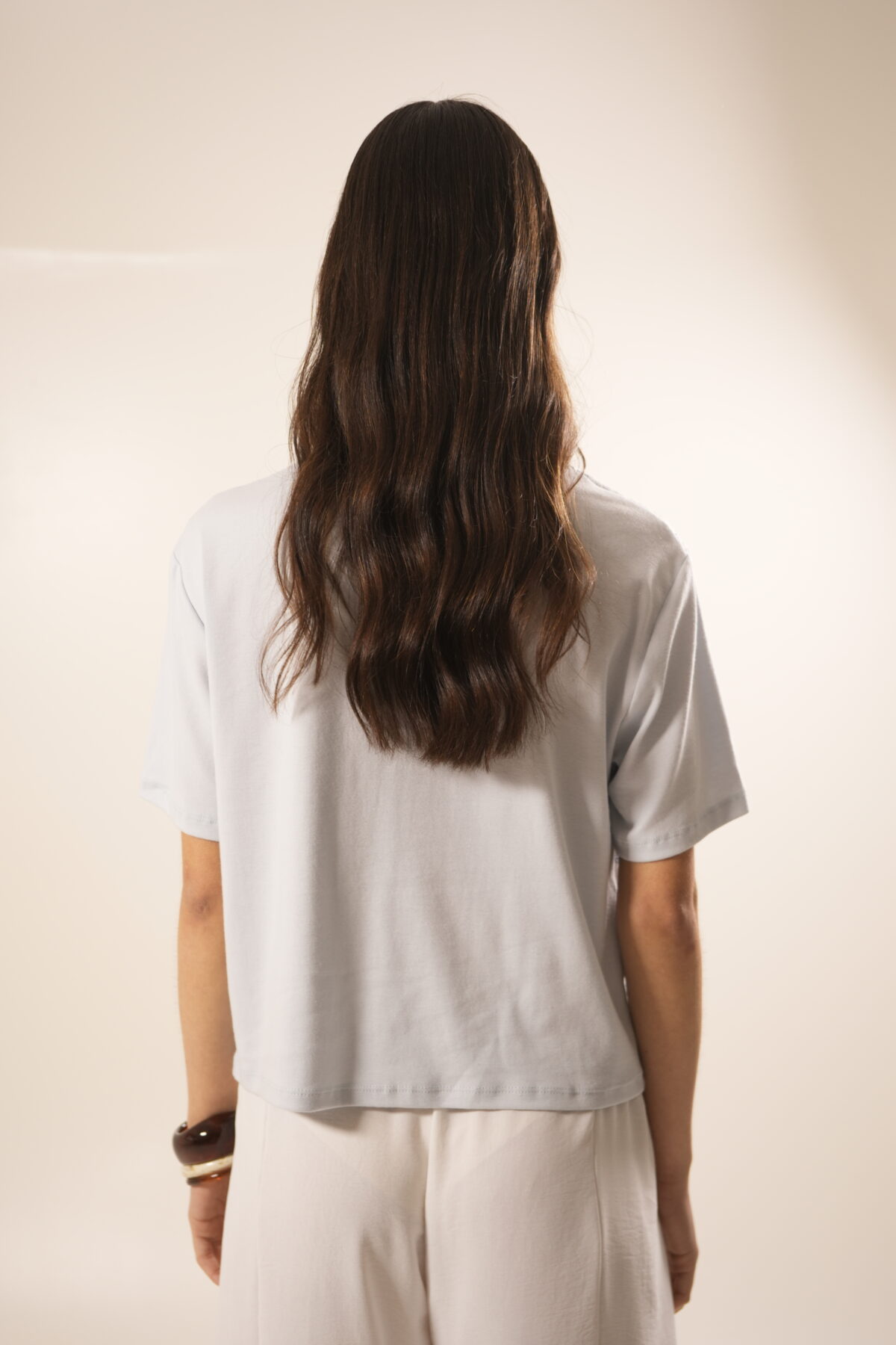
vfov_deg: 39.6
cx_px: 448
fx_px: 1867
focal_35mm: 50
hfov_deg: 27.0
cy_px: 672
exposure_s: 1/50
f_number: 3.2
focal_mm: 50
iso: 400
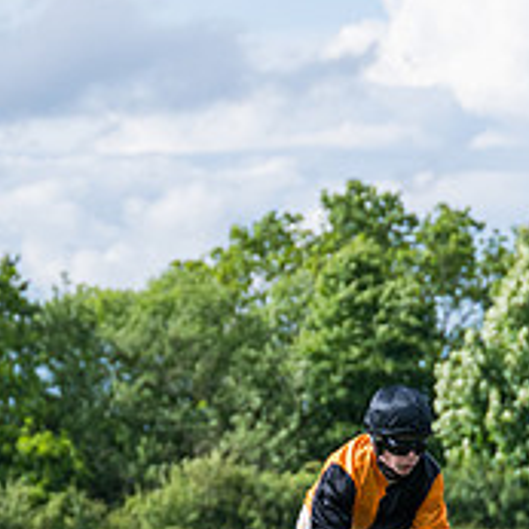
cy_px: 642
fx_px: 6656
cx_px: 389
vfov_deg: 4.5
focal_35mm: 385
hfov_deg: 4.5
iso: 400
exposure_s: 1/3200
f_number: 4
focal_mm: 98
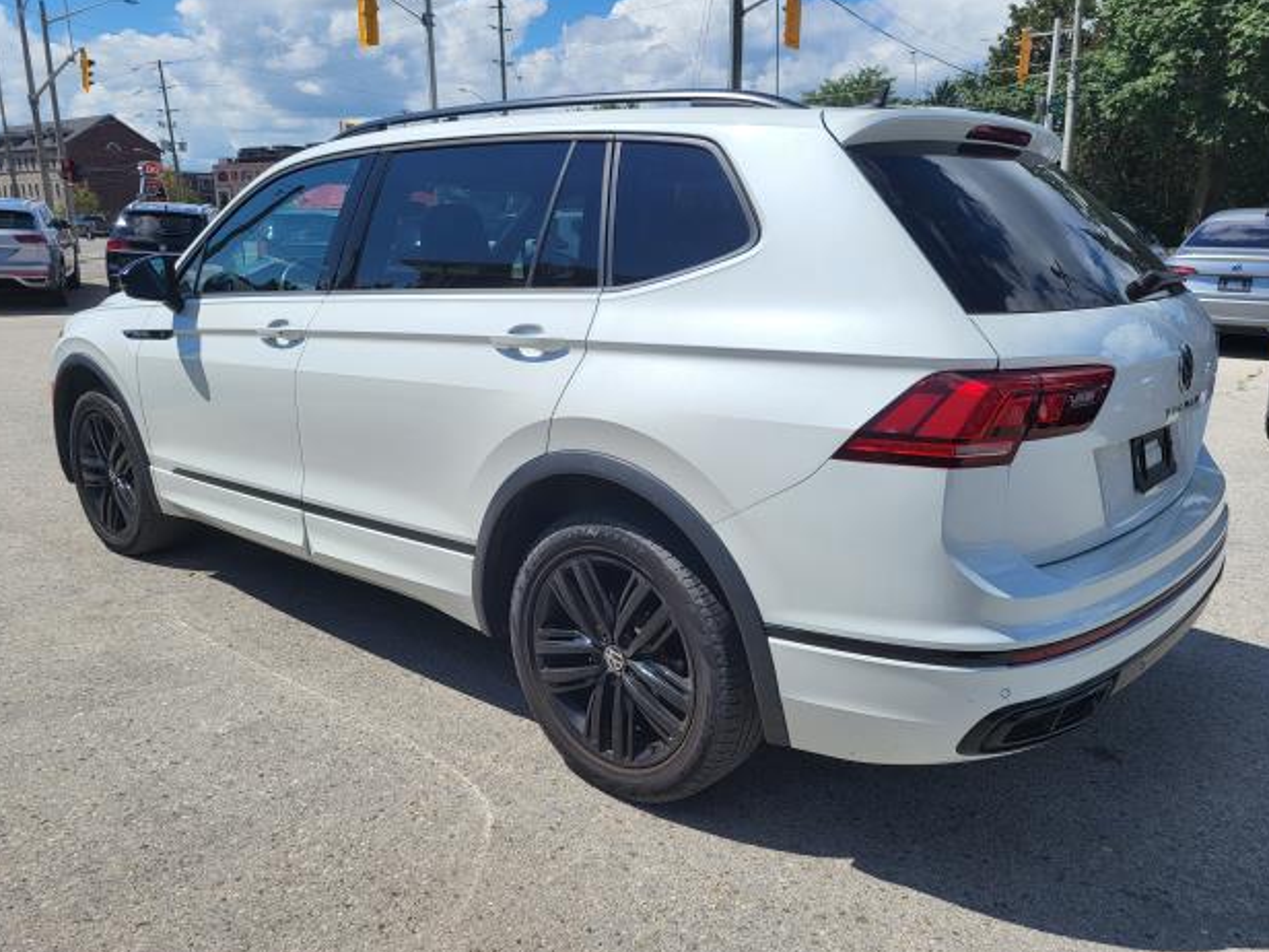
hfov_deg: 65.3
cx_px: 634
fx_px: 990
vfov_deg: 51.3
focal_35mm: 27
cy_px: 488
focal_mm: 5.4
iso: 40
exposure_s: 1/4834
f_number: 1.8
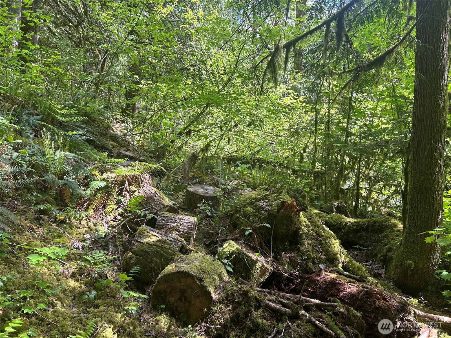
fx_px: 339
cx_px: 226
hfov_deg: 67.3
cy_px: 169
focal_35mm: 26
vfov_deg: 53.1
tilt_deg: -5.0
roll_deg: +1.5
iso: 40
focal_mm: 5.7
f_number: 1.5
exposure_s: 1/189
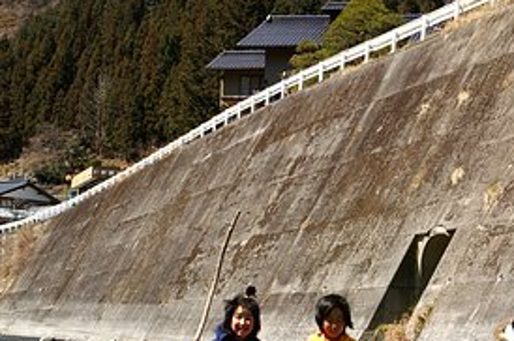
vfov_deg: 13.9
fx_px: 1397
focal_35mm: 98
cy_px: 234
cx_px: 360
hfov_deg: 20.7
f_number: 10
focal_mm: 35
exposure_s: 1/125
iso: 100
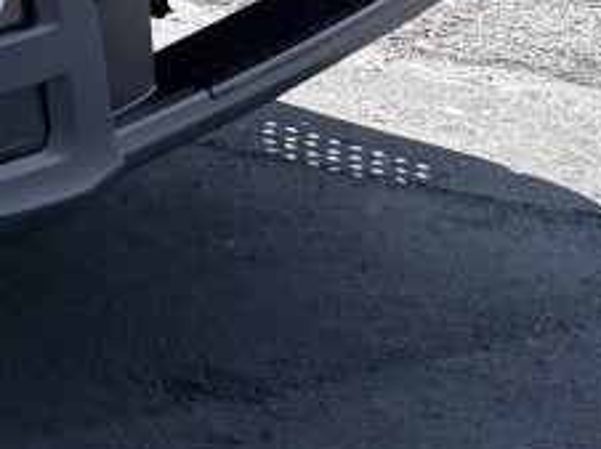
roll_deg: -0.2
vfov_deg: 8.3
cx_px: -830
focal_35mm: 153
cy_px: -842
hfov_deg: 11.0
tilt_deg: -1.8
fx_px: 2654
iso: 100
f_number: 1.78
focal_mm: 6.76
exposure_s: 1/4167
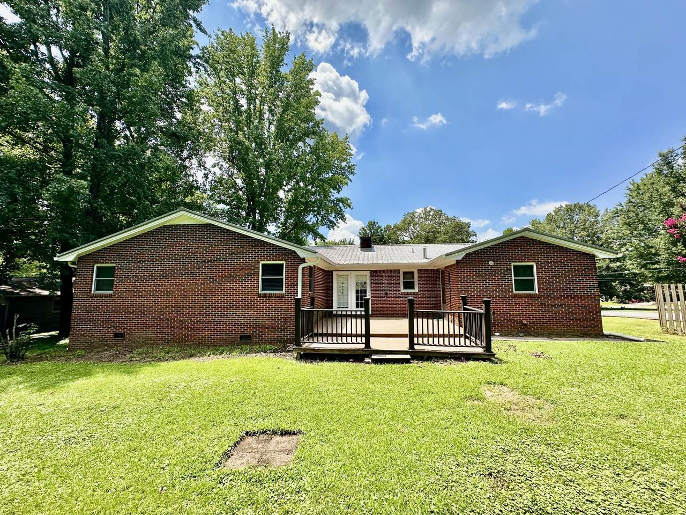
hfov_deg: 102.1
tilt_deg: +7.0
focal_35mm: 14
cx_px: 343
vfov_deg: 85.7
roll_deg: -0.7
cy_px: 258
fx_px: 277
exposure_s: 1/1247
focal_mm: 2.22
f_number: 2.2
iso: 40
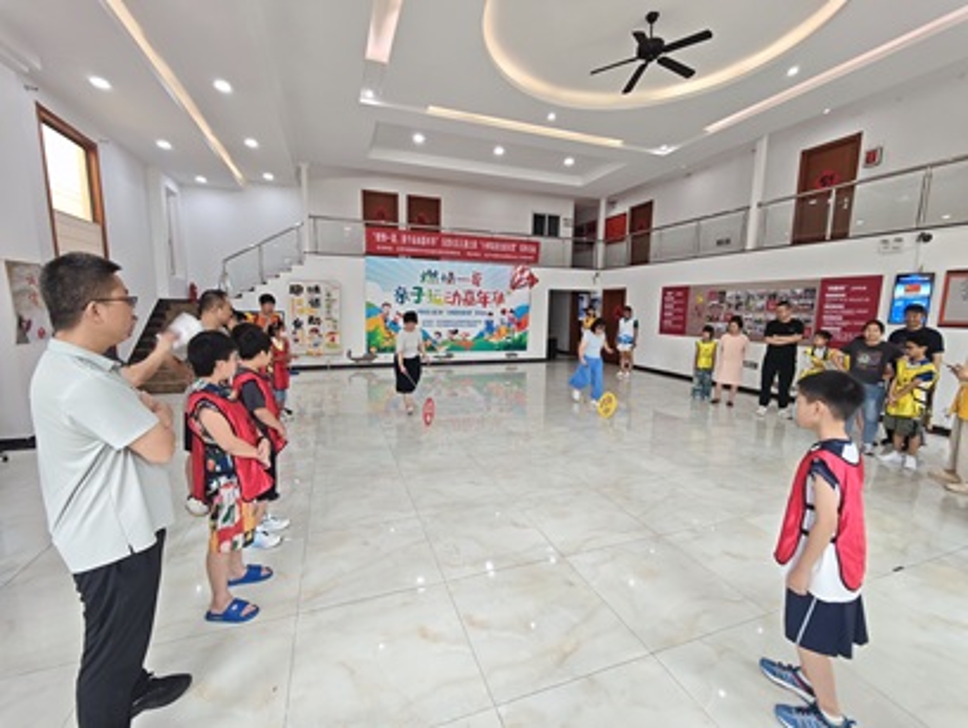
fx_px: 392
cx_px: 484
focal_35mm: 14
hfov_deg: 102.0
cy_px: 364
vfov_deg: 85.8
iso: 400
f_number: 2.2
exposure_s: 1/50
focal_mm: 2.16
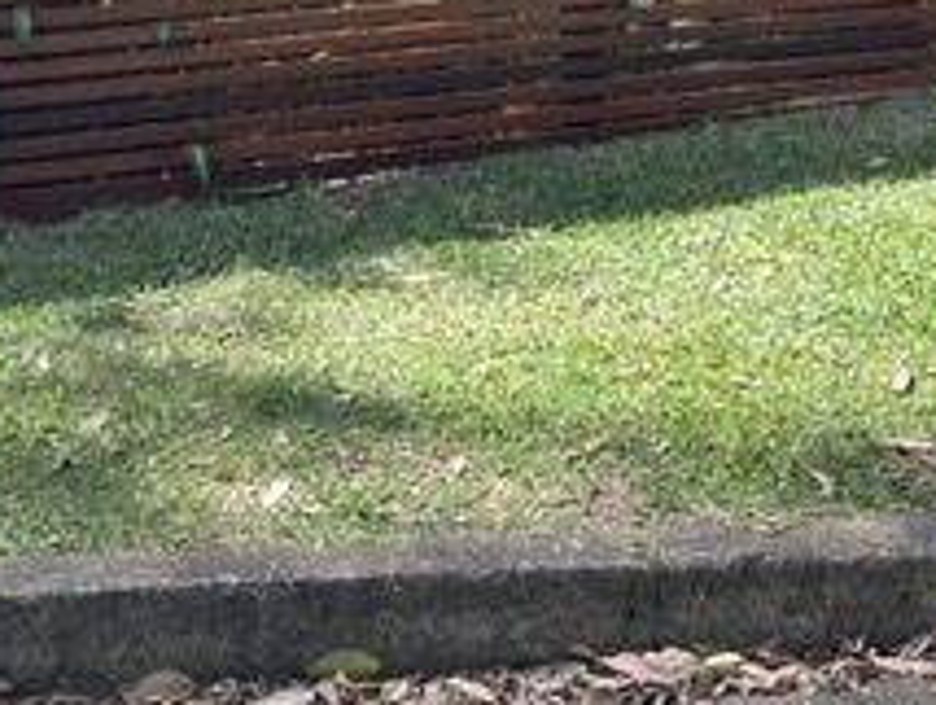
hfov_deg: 22.9
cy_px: -282
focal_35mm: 85
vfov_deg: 16.2
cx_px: 639
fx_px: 2301
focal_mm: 5.7
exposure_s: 1/723
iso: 50
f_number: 1.5
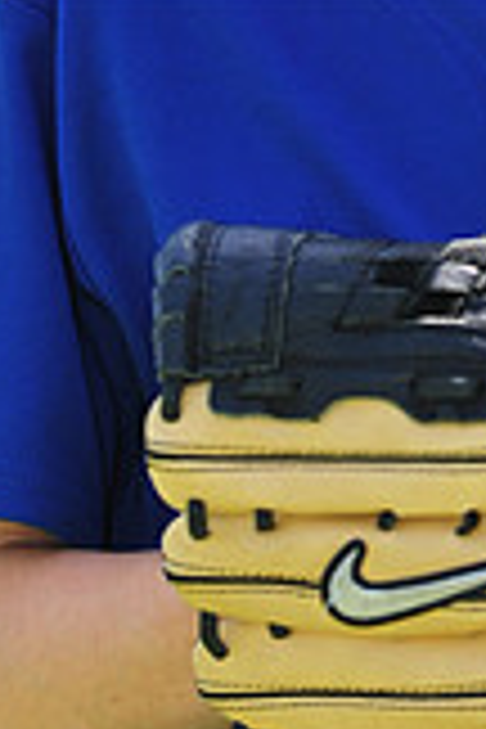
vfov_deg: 2.9
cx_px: 590
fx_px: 14538
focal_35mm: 718
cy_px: -153
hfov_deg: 1.9
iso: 200
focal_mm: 200
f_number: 5.6
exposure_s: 1/250
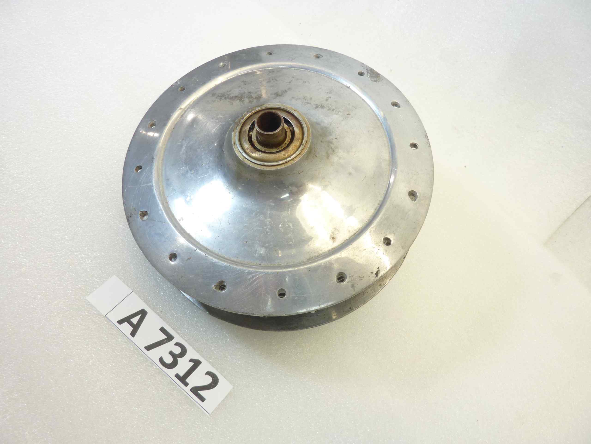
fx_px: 427
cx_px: 296
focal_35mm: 25
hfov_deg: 69.4
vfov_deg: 54.9
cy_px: 222
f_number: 3.3
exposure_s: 1/25
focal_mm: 4.1
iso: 80
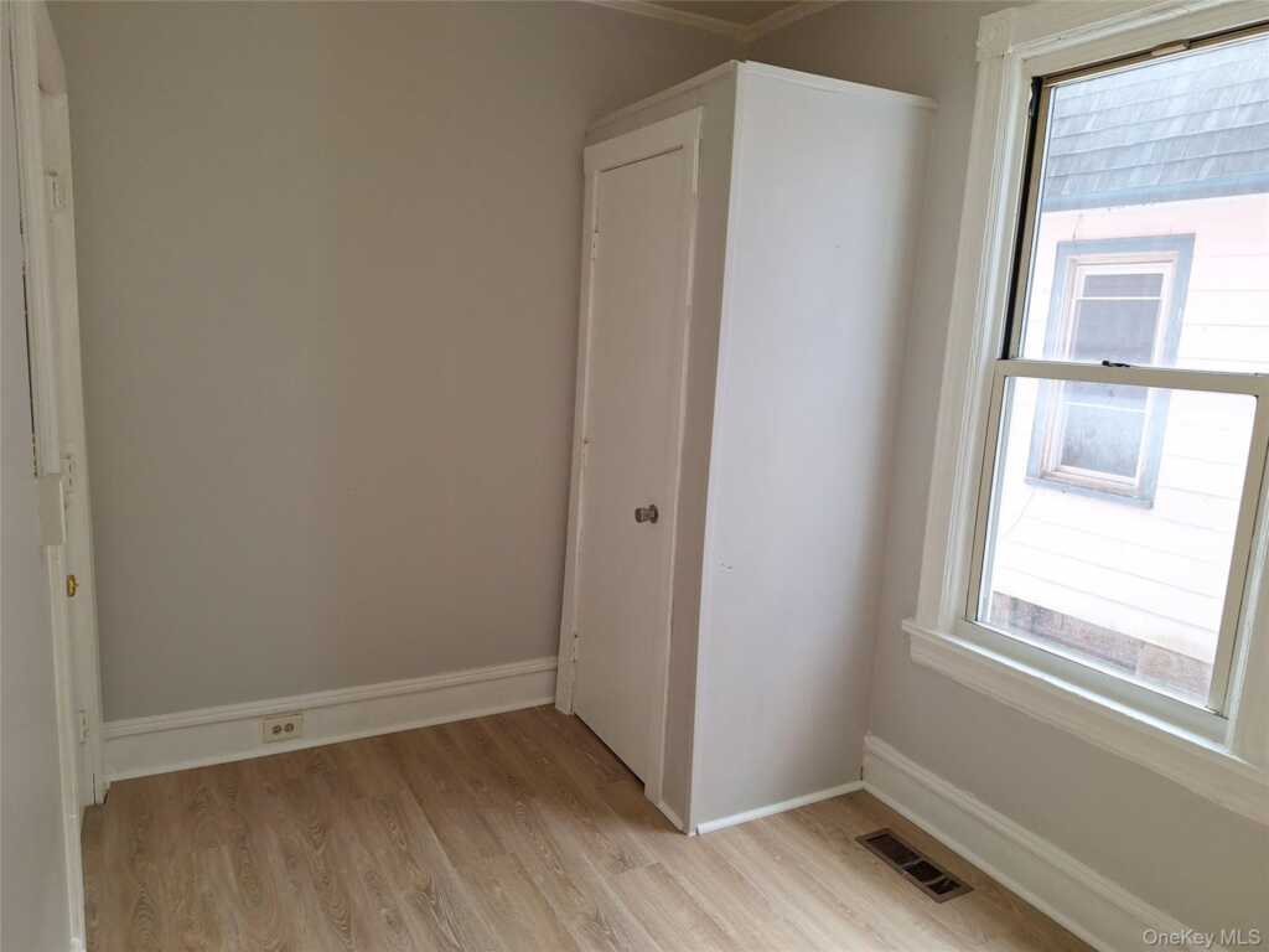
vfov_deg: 58.9
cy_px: 476
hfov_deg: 73.9
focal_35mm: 23
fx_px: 843
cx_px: 634
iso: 25
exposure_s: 1/120
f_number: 1.8
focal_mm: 5.54
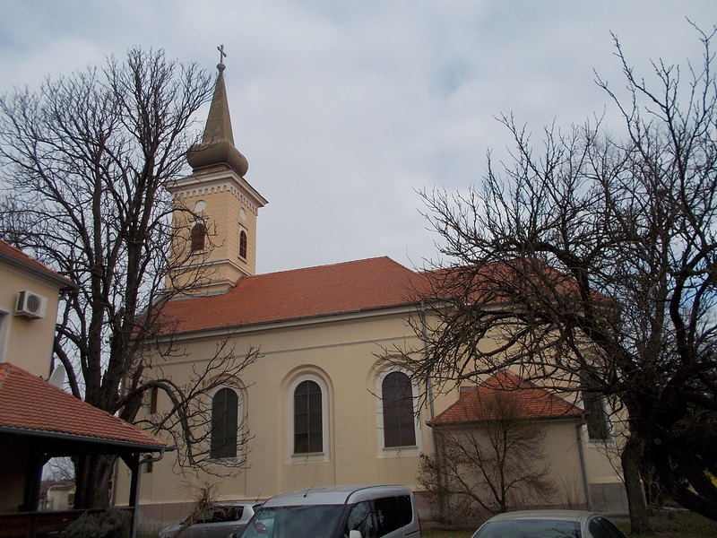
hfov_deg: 61.7
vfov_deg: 48.2
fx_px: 601
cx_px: 358
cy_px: 269
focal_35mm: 29
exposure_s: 1/640
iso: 80
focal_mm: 4.1
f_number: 3.3
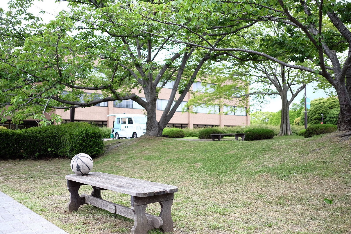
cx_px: 176
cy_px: 117
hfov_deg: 54.4
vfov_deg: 37.9
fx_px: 341
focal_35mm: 35
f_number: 2
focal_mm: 23
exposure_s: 1/2000
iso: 500
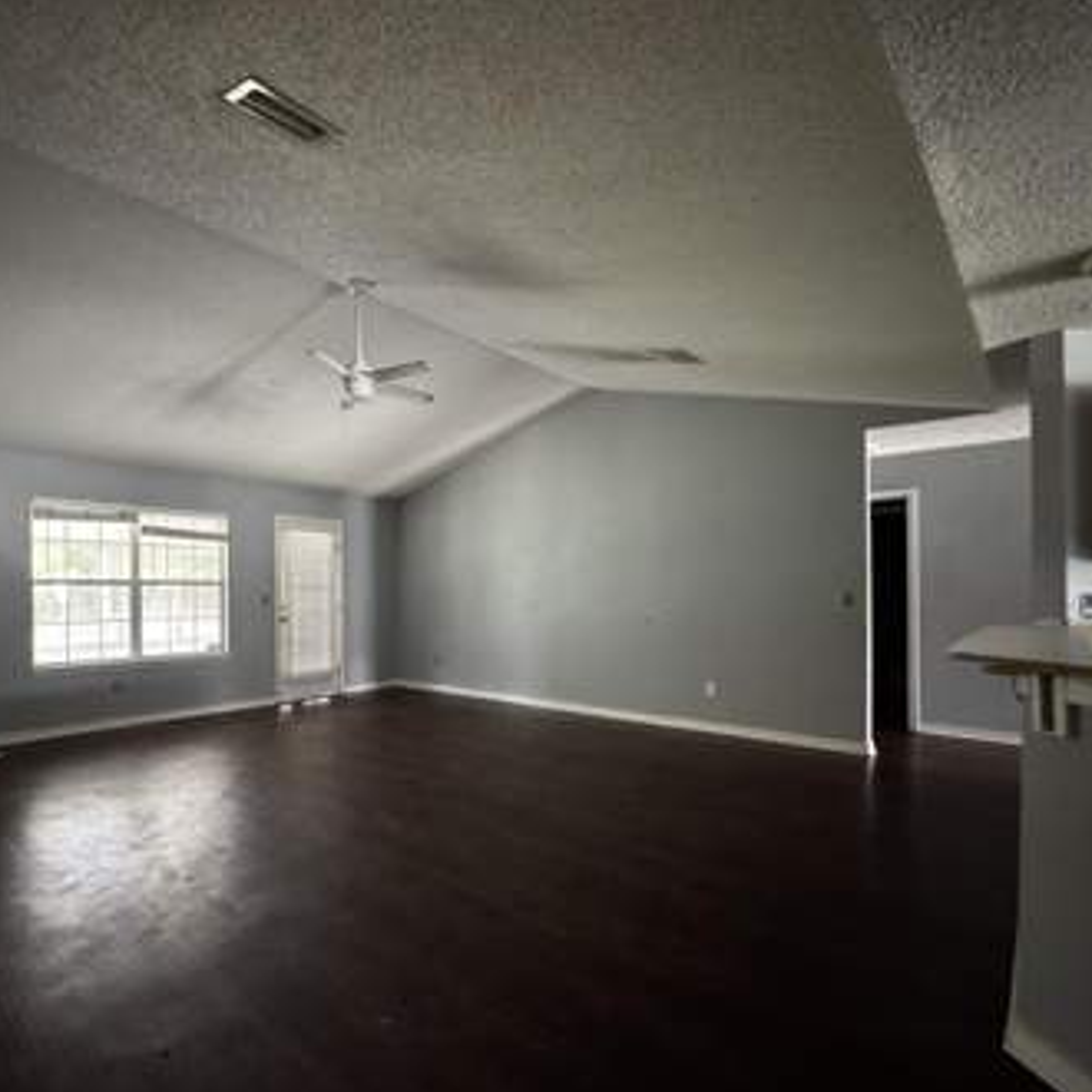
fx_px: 642
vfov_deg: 80.6
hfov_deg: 79.7
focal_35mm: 18
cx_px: 433
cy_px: 584
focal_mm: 2.22
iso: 1250
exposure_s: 1/53
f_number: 2.2
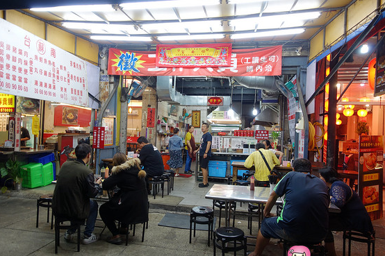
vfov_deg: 49.5
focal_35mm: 26
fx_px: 278
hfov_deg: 69.3
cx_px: 177
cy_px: 133
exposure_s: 1/30
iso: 125
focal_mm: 8.8
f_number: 2.5
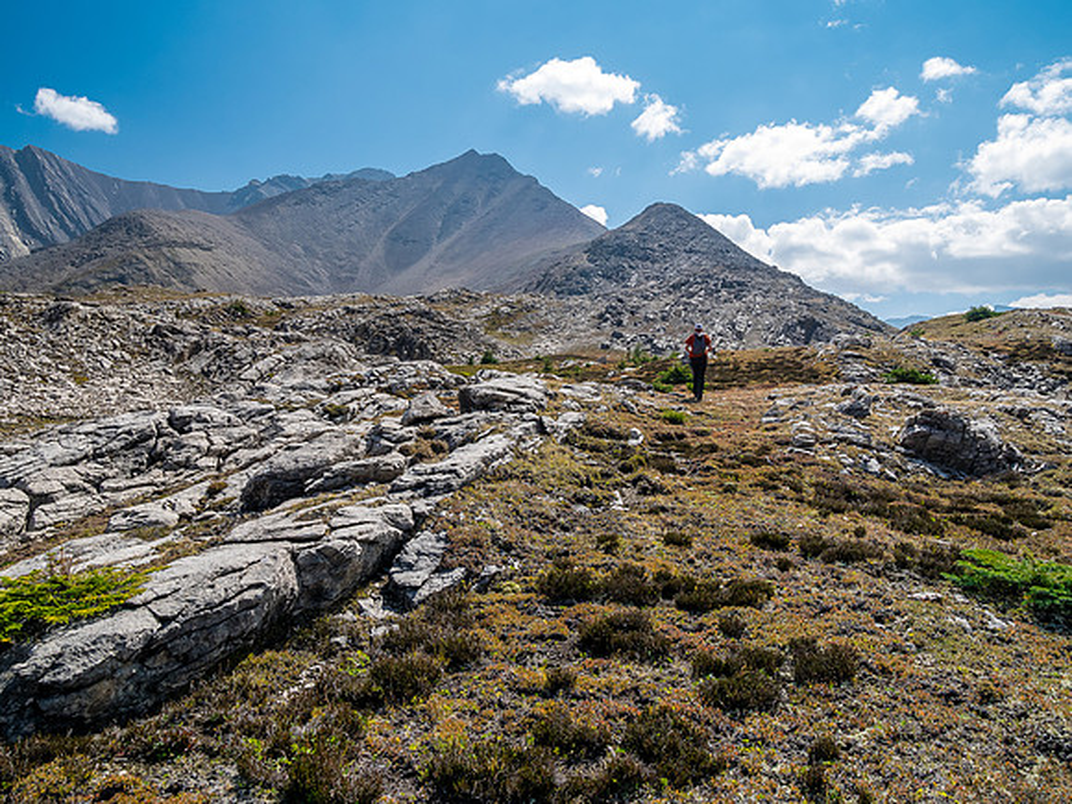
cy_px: 402
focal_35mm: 24
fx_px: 743
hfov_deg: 71.6
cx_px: 536
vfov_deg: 56.8
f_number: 8
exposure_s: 1/200
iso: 200
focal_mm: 12
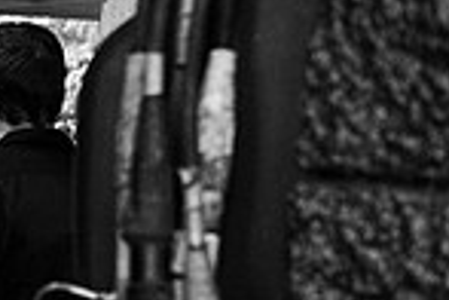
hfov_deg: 13.1
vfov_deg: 9.7
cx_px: -354
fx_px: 1771
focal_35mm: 142
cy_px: 136
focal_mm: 36
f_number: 3.2
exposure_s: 1/160
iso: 1000
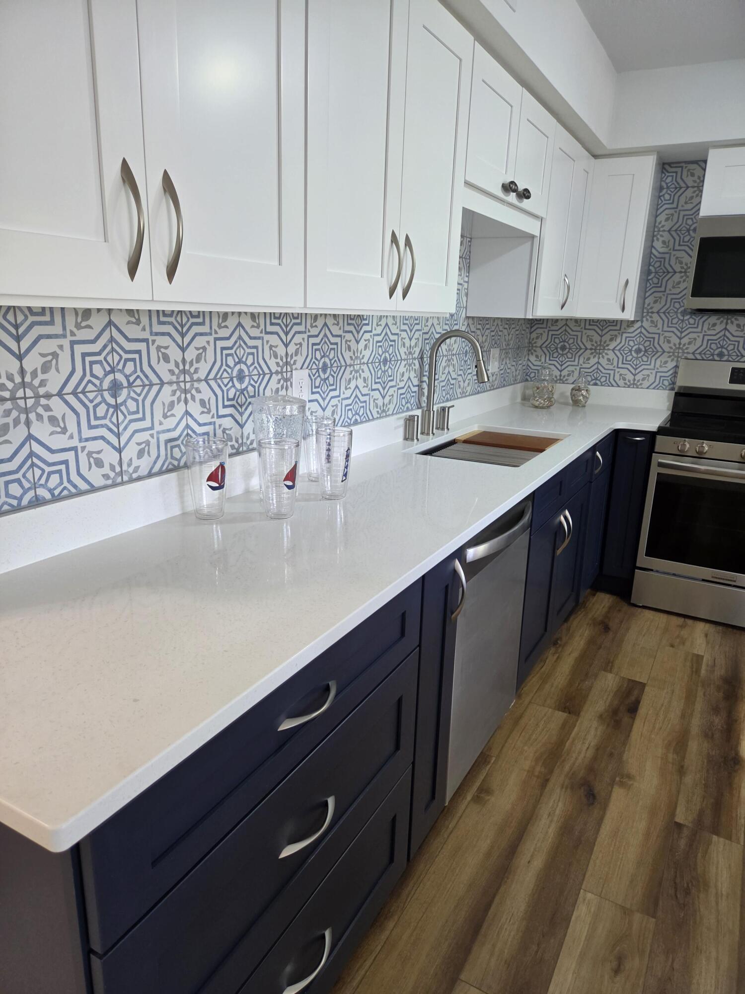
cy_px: 497
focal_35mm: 23
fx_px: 660
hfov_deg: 58.9
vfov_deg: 73.9
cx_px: 372
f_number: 1.8
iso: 320
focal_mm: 5.4
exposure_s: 1/120
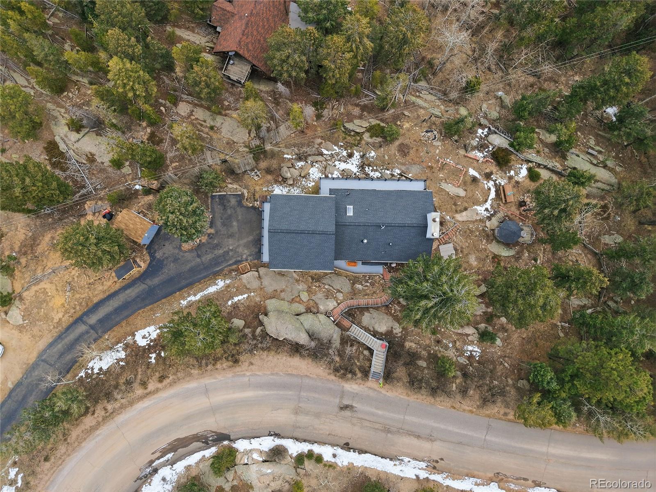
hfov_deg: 71.6
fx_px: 455
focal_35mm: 24
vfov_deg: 56.8
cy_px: 246
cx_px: 328
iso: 180
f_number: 1.8
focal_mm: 8.7
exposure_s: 1/2500
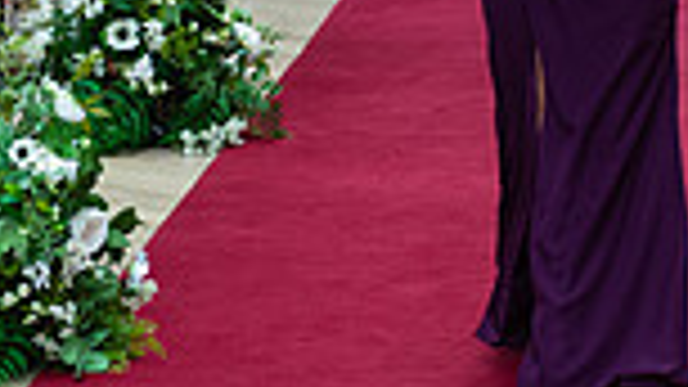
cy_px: -133
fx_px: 5071
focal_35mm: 278
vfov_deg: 4.3
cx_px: 594
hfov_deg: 7.7
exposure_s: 1/200
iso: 400
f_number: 3.5
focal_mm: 70
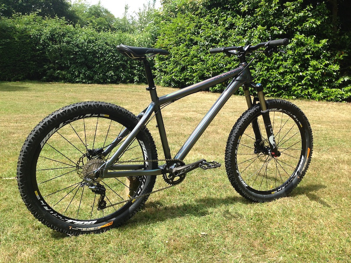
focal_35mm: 33
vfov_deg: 42.9
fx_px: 335
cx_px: 176
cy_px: 132
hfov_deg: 55.4
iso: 50
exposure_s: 1/661
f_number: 2.4
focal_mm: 4.12
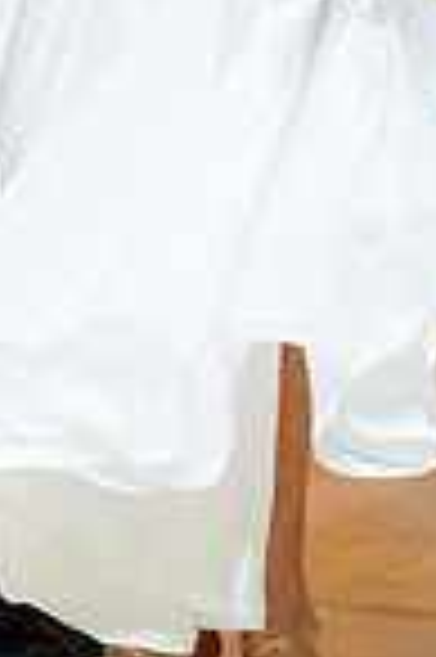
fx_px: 6373
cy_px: -225
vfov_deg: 5.9
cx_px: 142
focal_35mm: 350
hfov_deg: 3.9
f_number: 2.8
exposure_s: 1/500
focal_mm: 88
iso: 2000
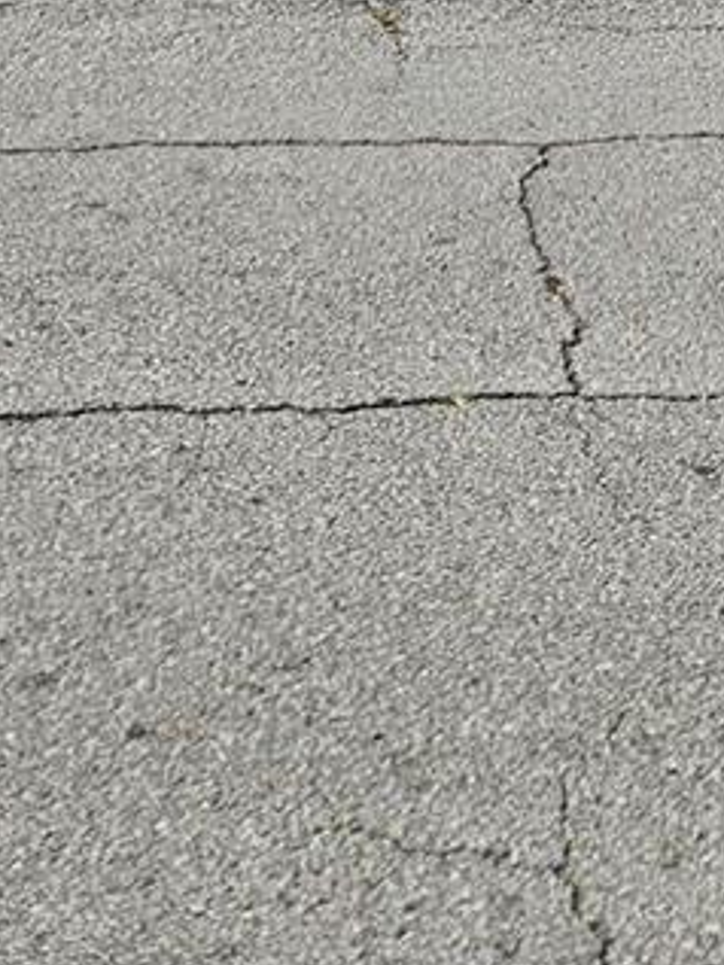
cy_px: -746
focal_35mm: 87
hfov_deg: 16.6
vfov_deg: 18.1
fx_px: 2425
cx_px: 748
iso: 25
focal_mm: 5.4
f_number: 1.8
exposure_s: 1/2198
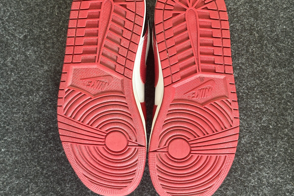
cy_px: 106
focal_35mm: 67
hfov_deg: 30.1
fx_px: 547
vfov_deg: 20.3
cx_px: 147
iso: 250
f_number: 1.78
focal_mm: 6.86
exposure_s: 1/33
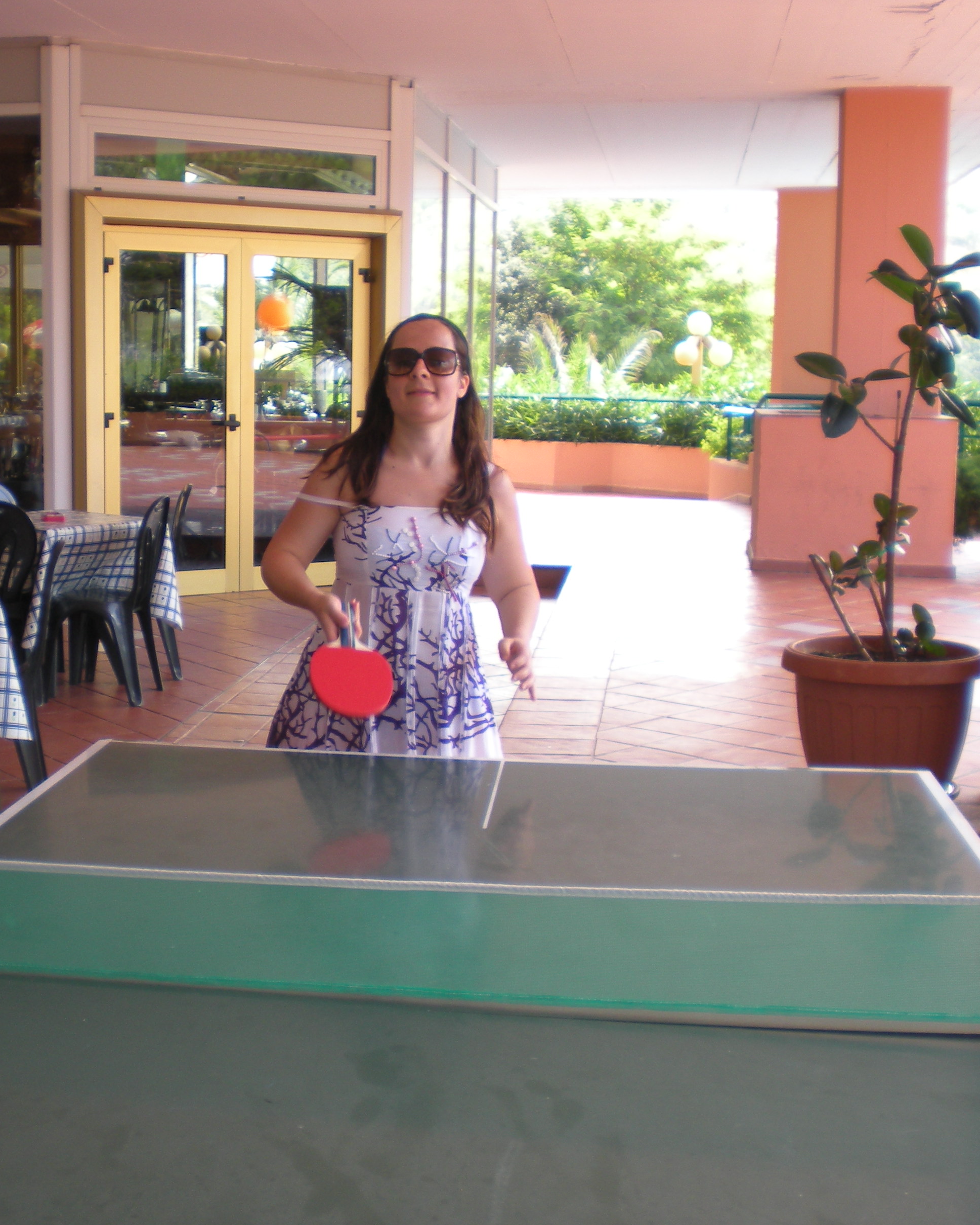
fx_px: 1813
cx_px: 268
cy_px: 609
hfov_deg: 29.9
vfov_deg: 37.3
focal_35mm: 50
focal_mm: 6.3
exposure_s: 1/74
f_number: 3.1
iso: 64
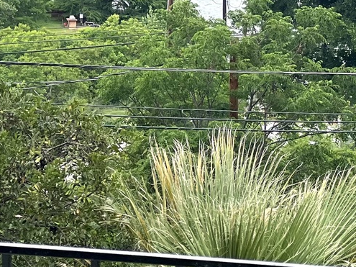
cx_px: 336
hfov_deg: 8.8
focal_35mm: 224
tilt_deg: -2.6
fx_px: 2303
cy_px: -47
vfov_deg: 6.6
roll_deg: -0.8
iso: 32
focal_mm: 9
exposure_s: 1/475
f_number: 2.8
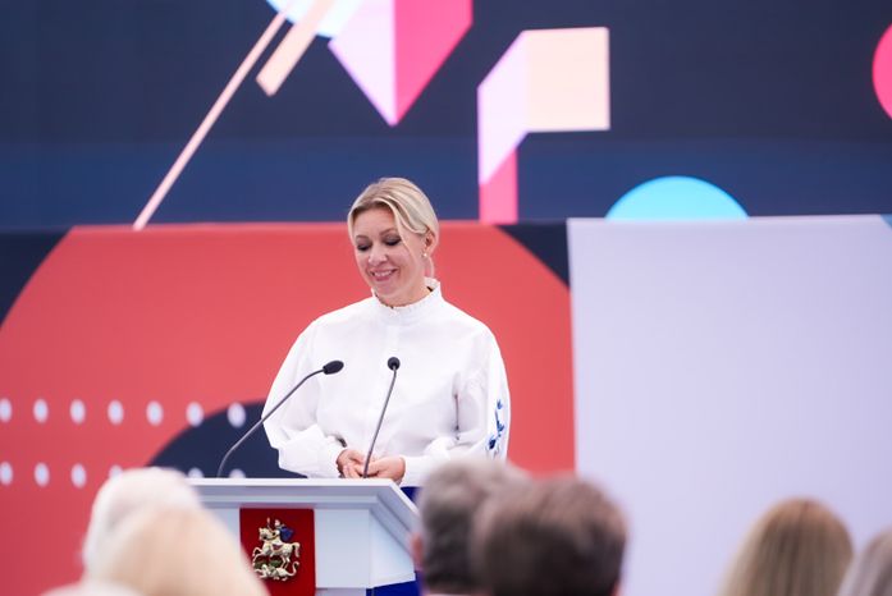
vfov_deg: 6.9
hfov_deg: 10.3
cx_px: 446
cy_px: 298
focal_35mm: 200
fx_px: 4960
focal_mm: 200
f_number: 2.8
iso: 160
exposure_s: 1/40
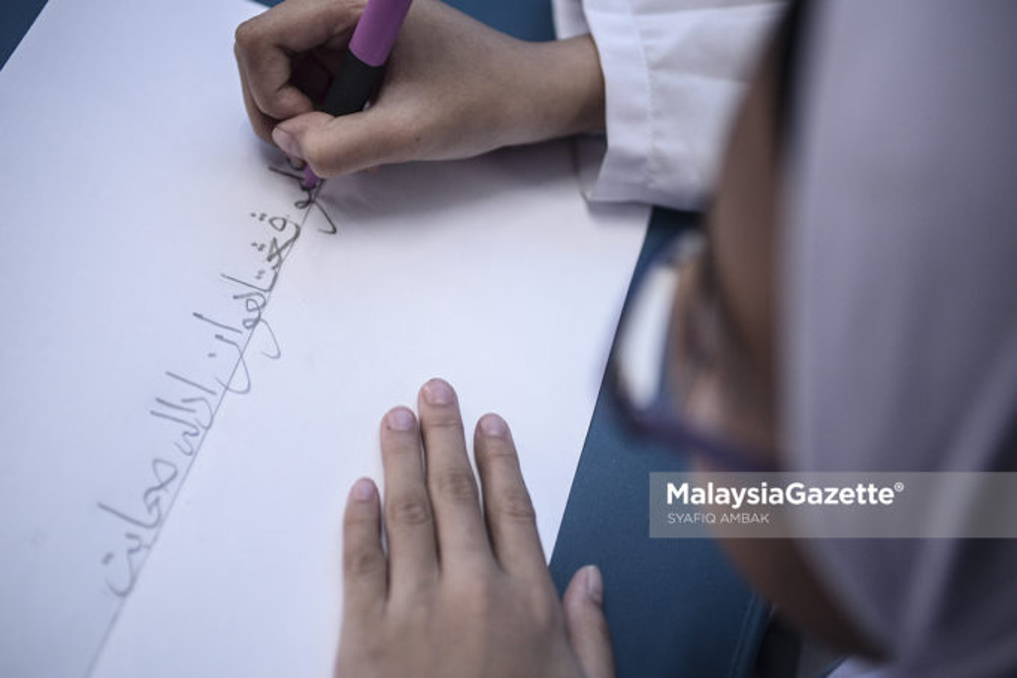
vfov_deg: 24.6
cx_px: 508
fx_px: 1554
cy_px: 339
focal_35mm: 55
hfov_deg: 36.2
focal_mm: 55
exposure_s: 1/125
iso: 1600
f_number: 4
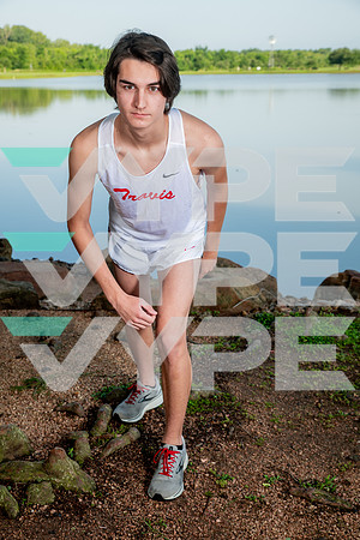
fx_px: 750
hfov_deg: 27.0
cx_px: 180
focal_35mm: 50
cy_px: 270
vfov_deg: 39.6
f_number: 7.1
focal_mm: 50
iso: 125
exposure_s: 1/200
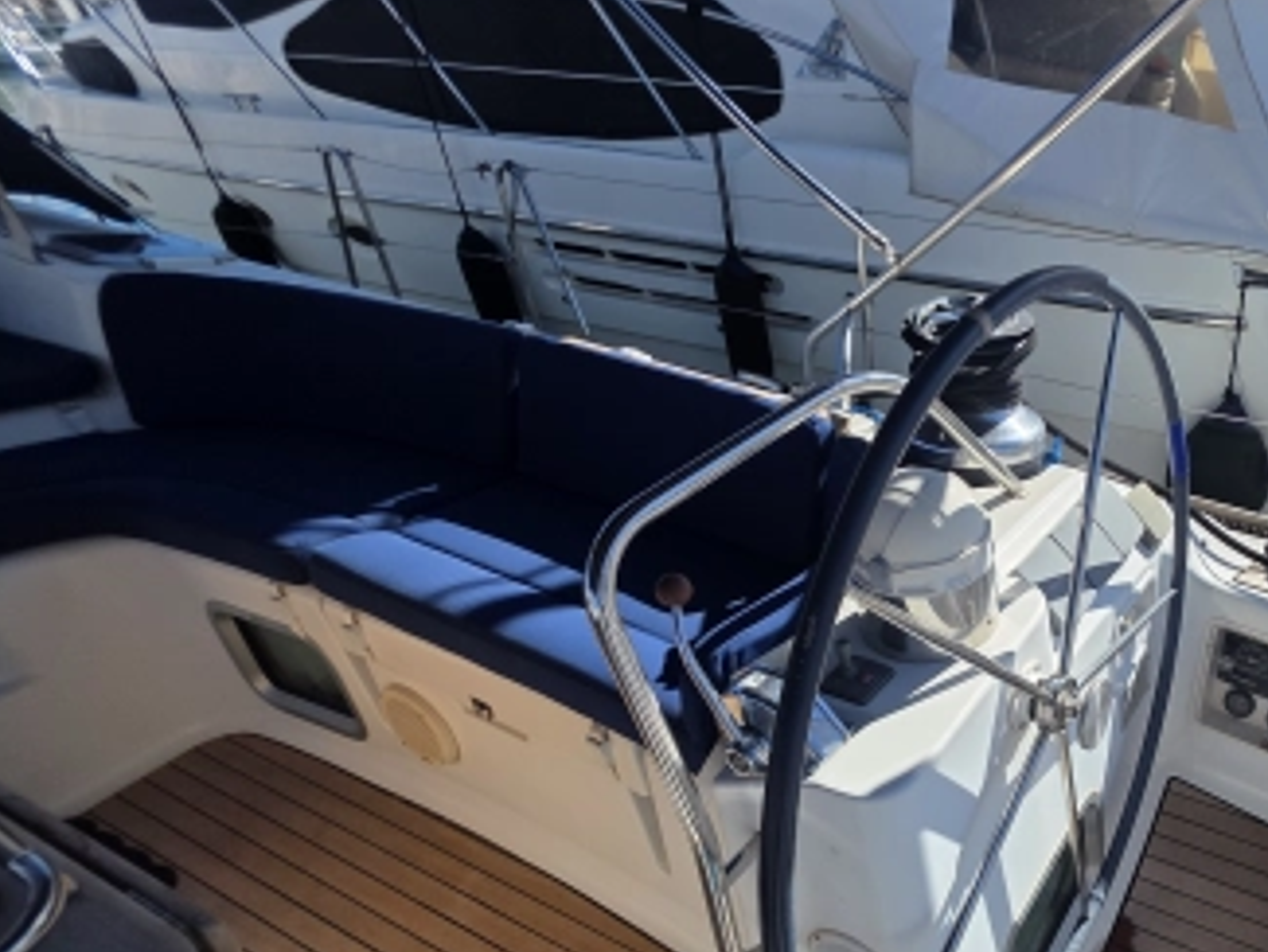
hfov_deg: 67.6
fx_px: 806
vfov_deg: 59.6
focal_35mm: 22
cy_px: 642
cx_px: 1050
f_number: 1.9
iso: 40
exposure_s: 1/2664
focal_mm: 2.2
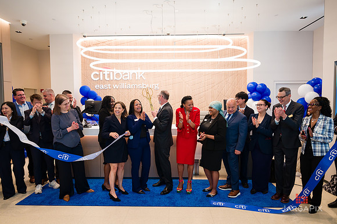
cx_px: 168
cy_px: 112
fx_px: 225
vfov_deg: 53.0
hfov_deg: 73.7
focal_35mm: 24
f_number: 4
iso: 800
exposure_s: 1/200
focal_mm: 24
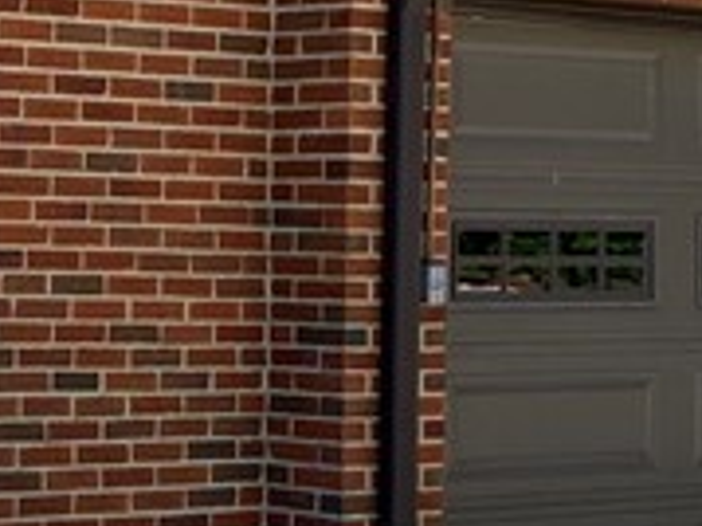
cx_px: -161
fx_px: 3020
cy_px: 184
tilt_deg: +0.7
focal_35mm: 149
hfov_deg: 12.9
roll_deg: -1.1
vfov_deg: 9.9
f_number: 1.8
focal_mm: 4.25
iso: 32
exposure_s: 1/1114
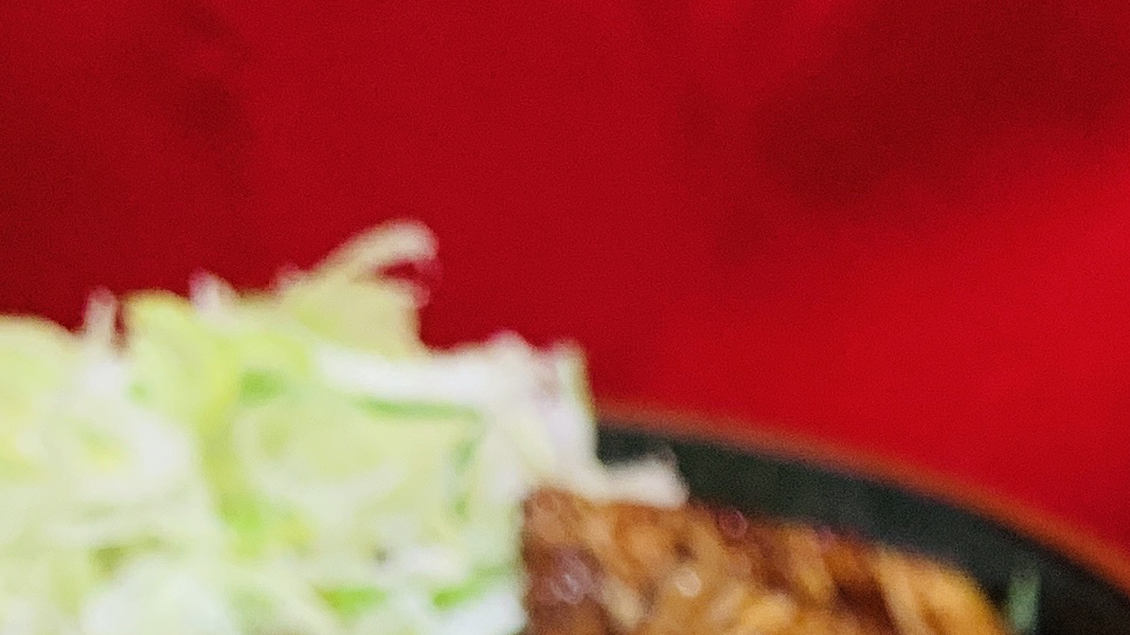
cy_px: 1481
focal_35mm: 107
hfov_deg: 19.1
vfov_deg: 10.0
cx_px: 1270
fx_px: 3206
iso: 100
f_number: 1.8
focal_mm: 4.25
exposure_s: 1/60
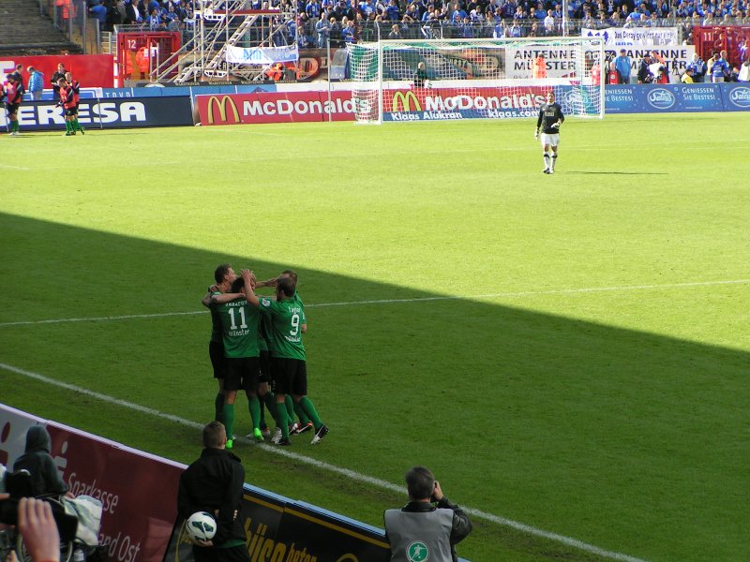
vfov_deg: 8.6
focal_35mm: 172
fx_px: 3727
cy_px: 281
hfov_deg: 11.5
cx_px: 375
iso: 50
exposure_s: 1/250
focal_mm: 26.3
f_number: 4.5
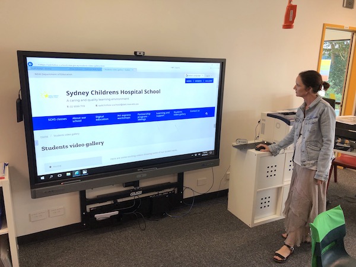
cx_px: 178
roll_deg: -0.7
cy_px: 134
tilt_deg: -12.5
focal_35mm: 28
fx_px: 288
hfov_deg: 63.4
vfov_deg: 49.7
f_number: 1.8
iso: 25
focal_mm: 4
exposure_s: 1/50
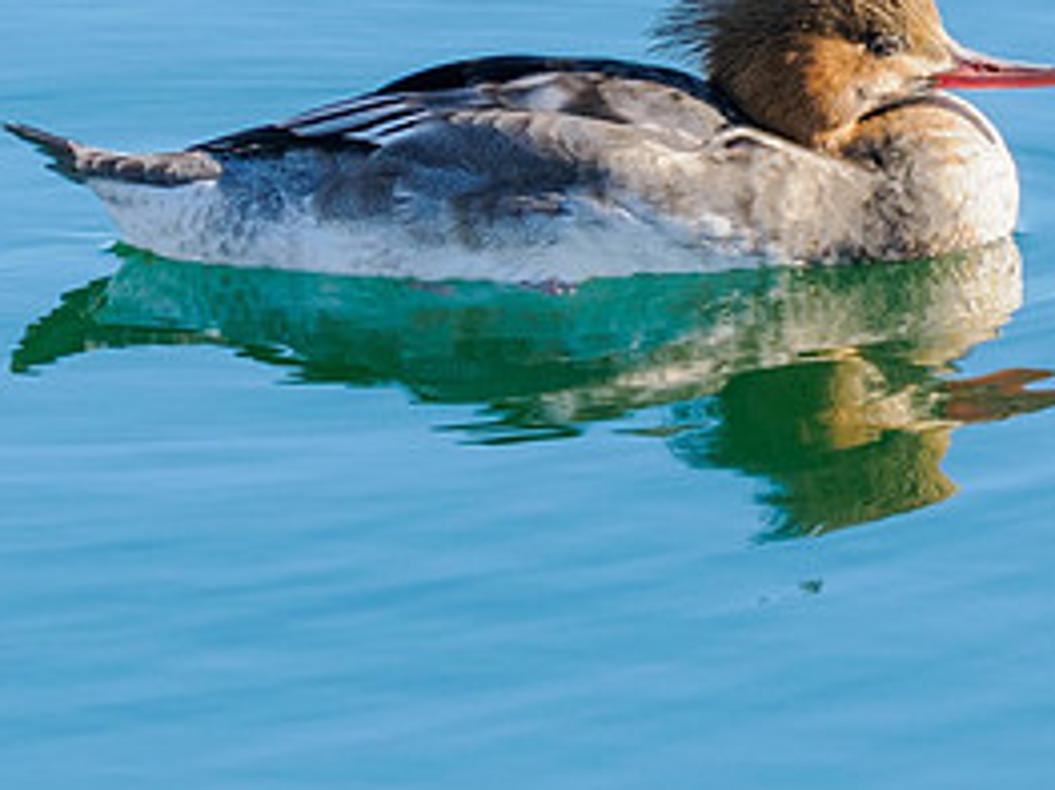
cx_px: 591
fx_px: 59068
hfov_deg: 1.0
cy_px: 273
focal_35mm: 1939
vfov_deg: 0.8
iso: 200
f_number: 6.3
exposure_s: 1/320
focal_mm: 340
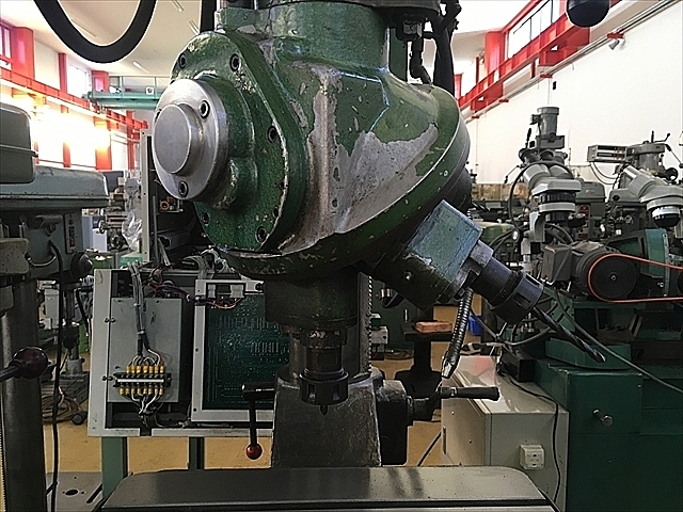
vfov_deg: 48.2
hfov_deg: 61.7
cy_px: 256
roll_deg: -1.1
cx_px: 342
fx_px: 572
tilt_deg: -4.2
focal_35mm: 29
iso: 80
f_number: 2.2
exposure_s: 1/30
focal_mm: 4.15
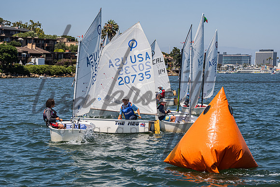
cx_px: 119
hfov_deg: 21.7
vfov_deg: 14.6
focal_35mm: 94
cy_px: 88
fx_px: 730
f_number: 6
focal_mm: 70
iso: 250
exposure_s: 1/1250
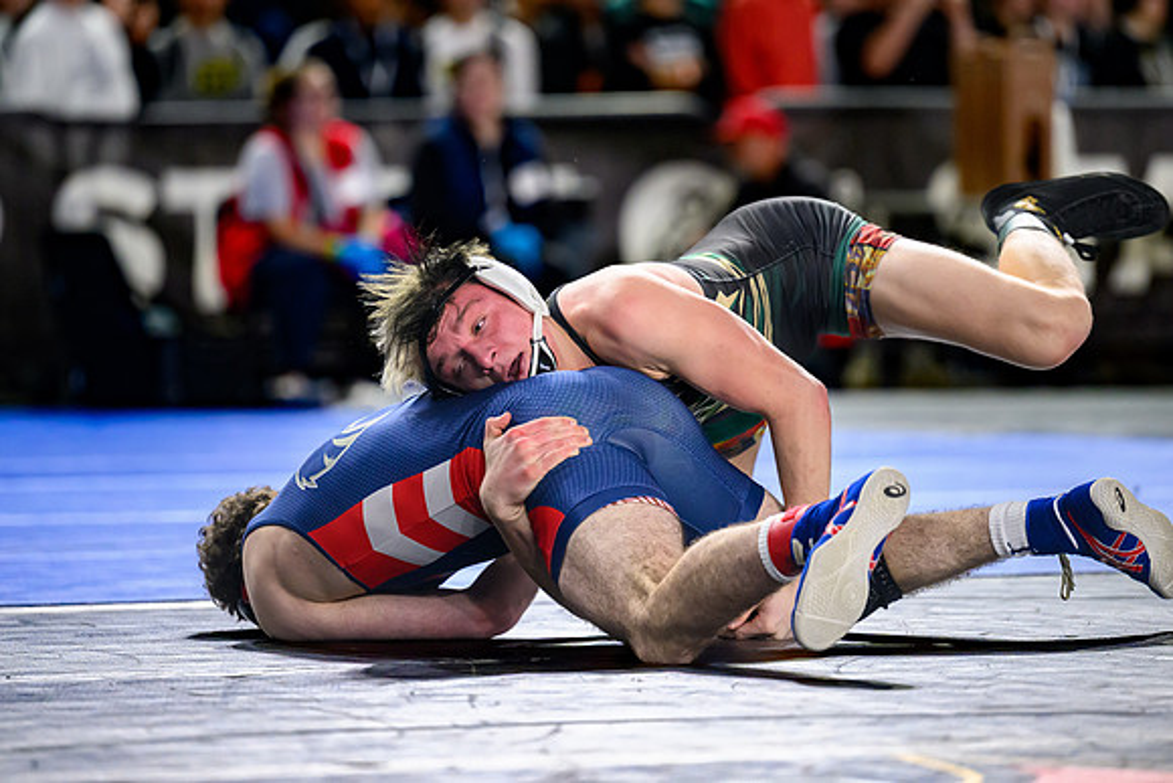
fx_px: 7632
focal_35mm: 234
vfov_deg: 5.9
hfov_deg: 8.8
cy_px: 377
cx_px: 506
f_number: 2.8
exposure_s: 1/800
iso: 3200
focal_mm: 180
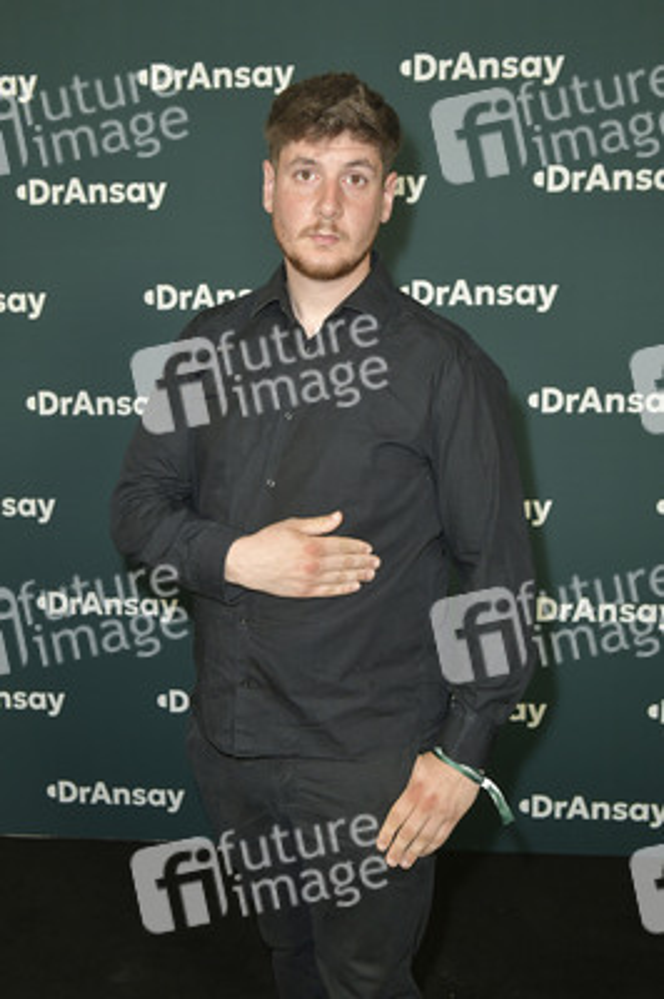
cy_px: 500
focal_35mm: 38
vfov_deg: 50.7
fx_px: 1053
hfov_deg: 35.0
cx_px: 332
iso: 1250
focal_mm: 38
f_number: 6.3
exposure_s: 1/250
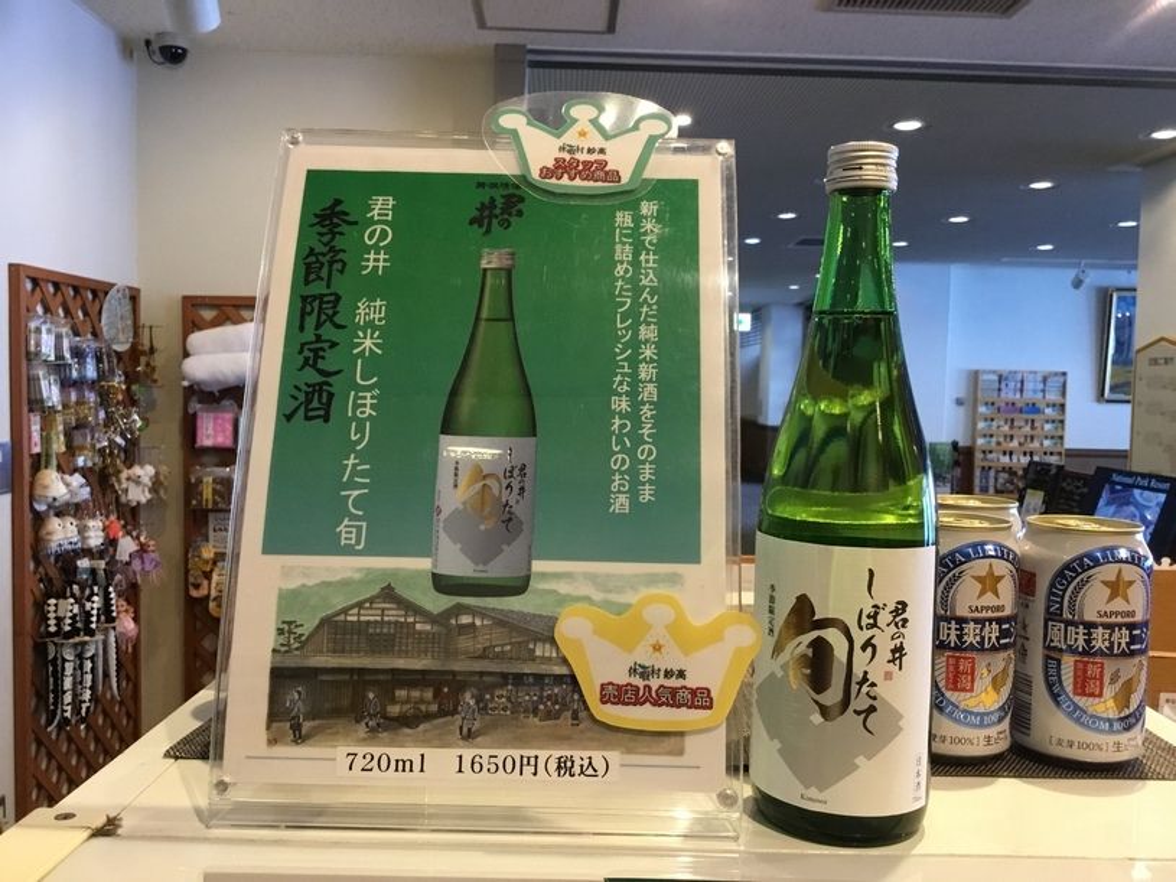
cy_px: 441
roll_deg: -1.1
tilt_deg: -2.7
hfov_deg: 58.4
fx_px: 1053
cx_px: 588
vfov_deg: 45.4
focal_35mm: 31
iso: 125
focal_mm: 3.3
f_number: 2.4
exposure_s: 1/30
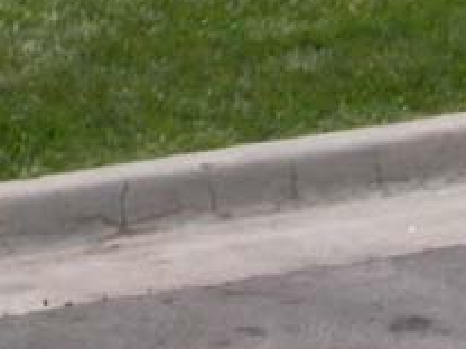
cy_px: -409
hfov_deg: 2.6
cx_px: 1140
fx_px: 10204
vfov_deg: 2.0
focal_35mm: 758
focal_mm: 32
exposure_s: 1/366
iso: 100
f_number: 7.3
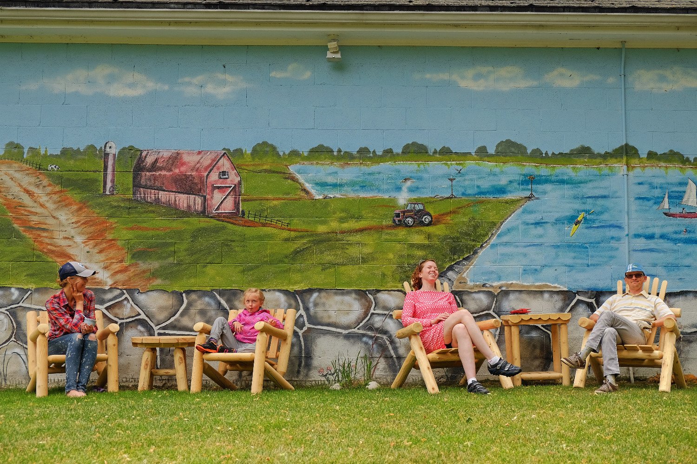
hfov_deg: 46.4
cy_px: 232
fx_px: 813
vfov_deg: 31.9
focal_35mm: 42
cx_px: 348
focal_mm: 27.7
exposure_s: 1/2000
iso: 400
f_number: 3.2
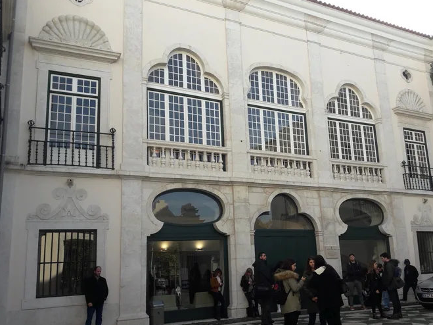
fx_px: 425
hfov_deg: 53.6
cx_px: 261
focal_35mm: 34
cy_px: 179
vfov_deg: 41.7
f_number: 1.9
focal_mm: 3.7
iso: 40
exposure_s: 1/555
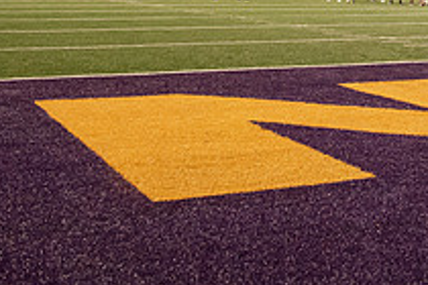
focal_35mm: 80
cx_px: 522
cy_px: -32
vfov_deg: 16.5
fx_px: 951
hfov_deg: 23.1
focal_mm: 29
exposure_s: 1/320
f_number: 5
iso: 6400
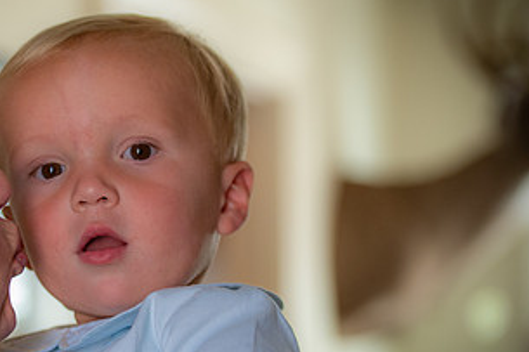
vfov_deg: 8.8
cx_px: 31
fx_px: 2291
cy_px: 232
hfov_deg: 13.0
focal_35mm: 156
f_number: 2.8
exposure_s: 1/400
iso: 2500
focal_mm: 82
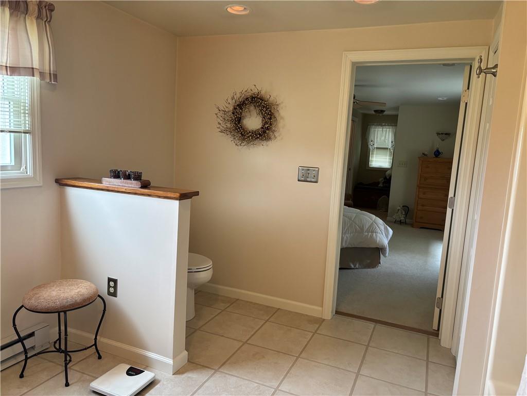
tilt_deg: -7.3
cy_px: 198
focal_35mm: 26
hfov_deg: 67.3
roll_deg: -3.3
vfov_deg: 53.1
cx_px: 264
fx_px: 396
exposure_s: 1/60
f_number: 1.6
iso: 100
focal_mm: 5.96
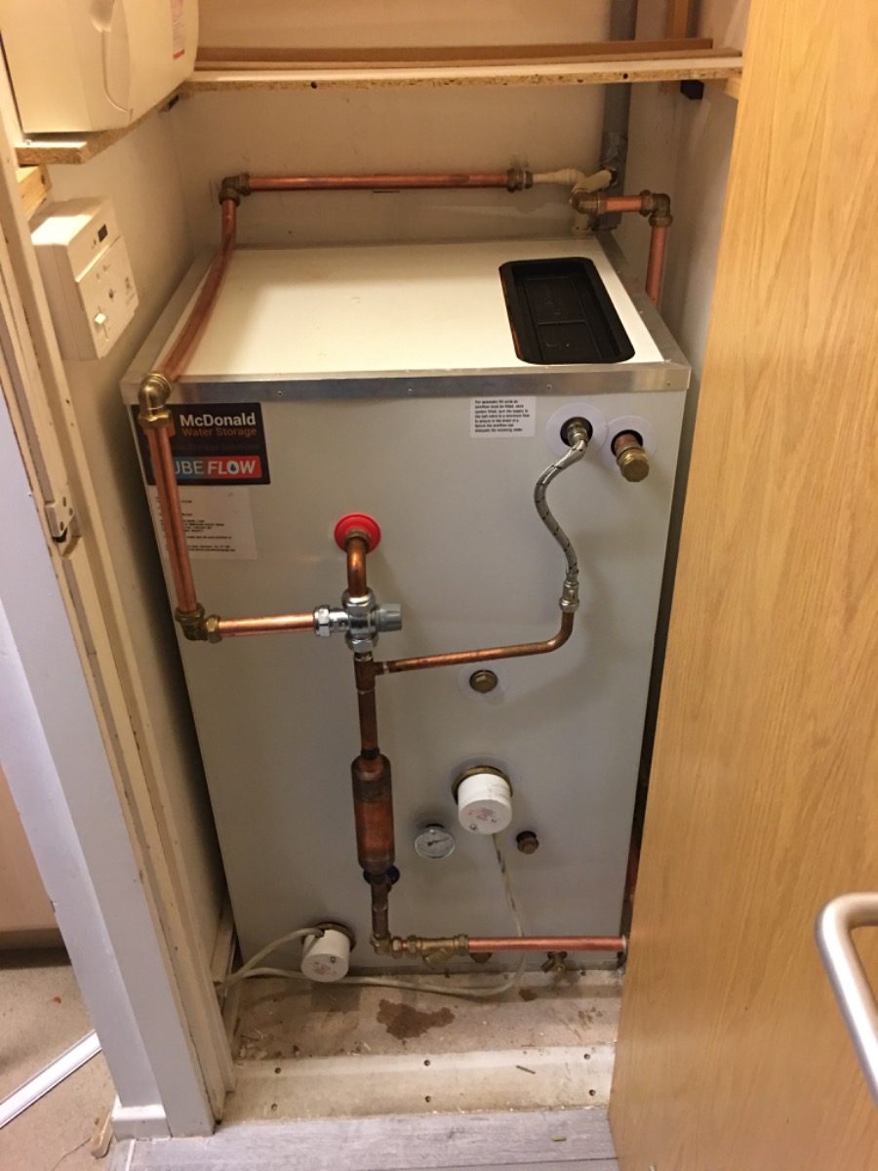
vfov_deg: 61.7
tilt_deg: -32.7
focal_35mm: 29
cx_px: 439
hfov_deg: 48.2
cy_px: 586
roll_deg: +1.5
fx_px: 981
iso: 80
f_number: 2.2
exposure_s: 1/10
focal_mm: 4.15
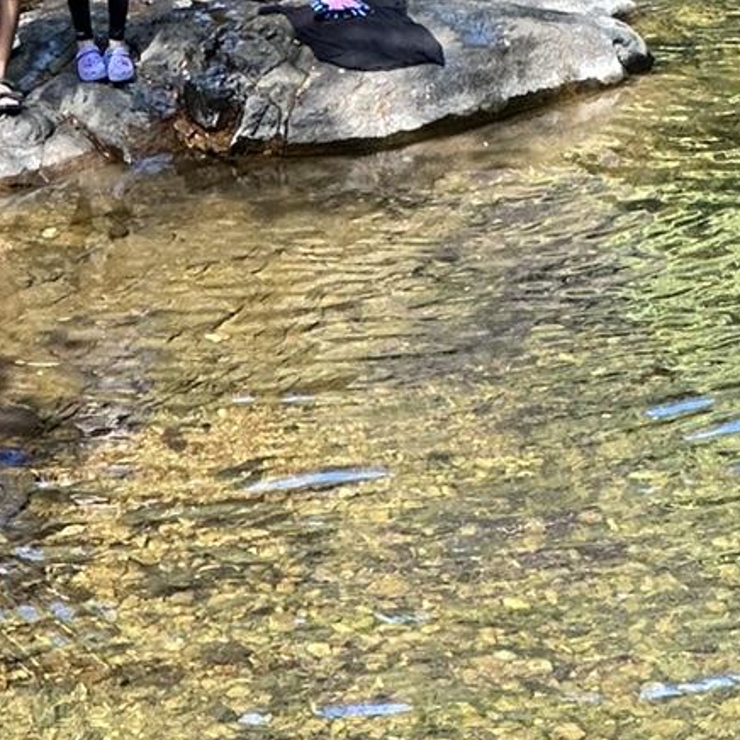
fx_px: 7739
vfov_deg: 5.3
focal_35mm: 320
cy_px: -979
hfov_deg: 5.5
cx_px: 314
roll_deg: +0.1
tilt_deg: -8.2
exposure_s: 1/99
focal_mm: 9
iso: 50
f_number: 2.8
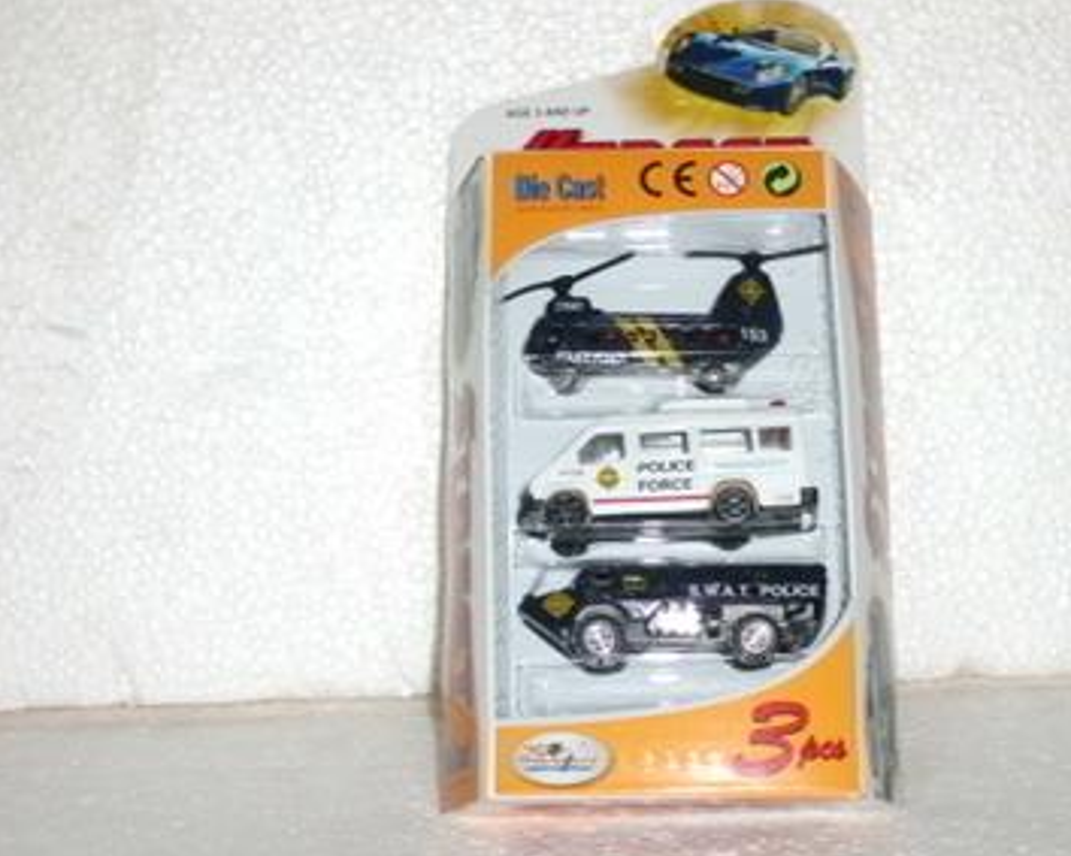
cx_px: 644
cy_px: 451
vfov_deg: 26.2
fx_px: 1838
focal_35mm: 58
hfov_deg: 32.4
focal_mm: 8.4
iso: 64
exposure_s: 1/60
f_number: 3.3
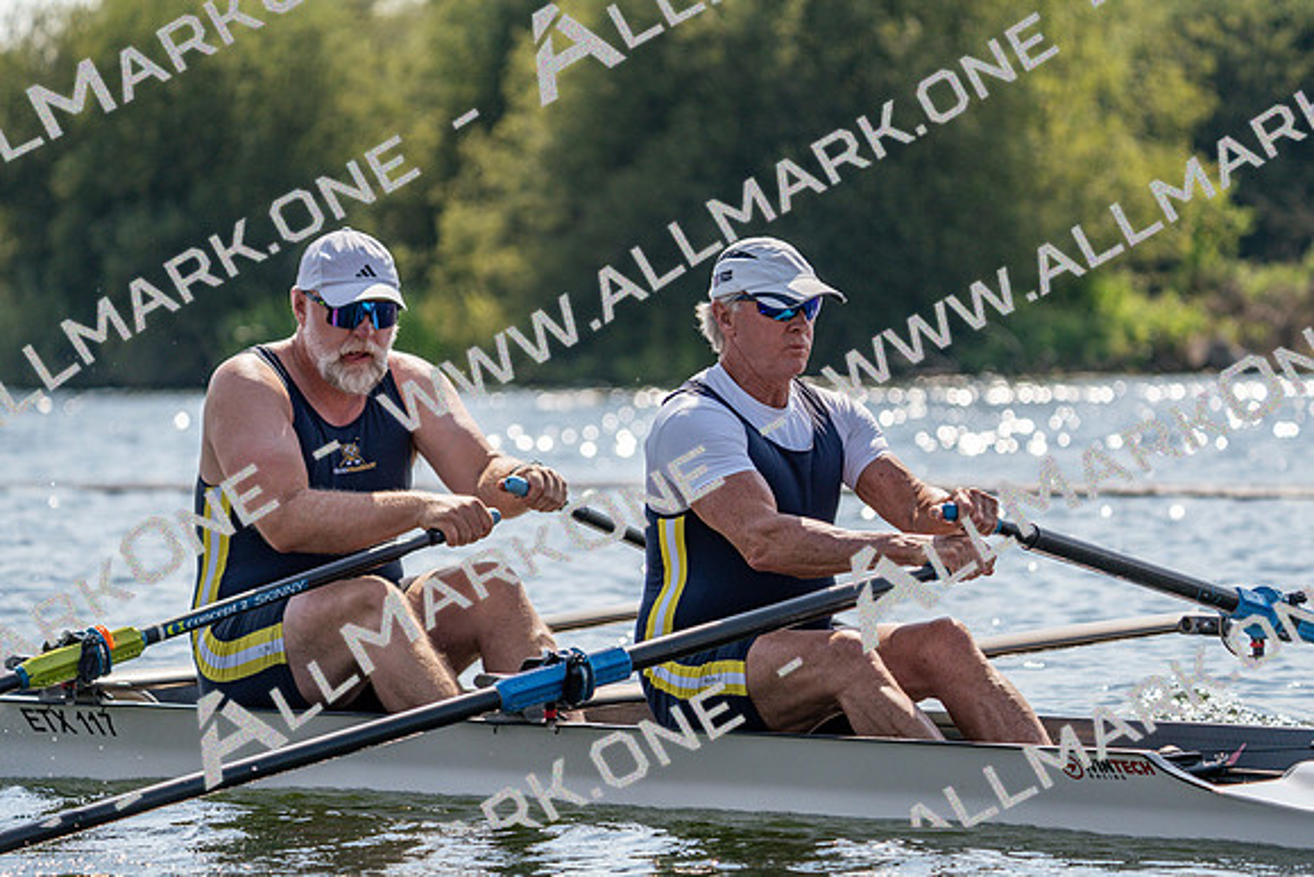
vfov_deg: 6.9
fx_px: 7301
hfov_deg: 10.3
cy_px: 438
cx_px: 657
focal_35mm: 200
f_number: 5.6
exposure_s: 1/1600
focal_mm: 200
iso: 200
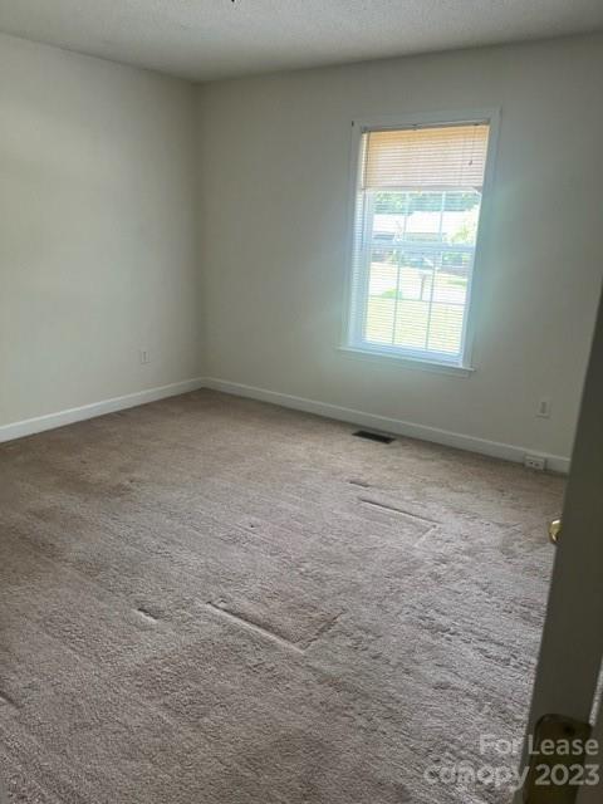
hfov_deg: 53.1
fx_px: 604
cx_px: 302
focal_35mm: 26
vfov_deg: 67.3
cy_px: 402
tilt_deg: -16.6
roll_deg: +0.0
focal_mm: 5.1
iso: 125
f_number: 1.6
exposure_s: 1/61
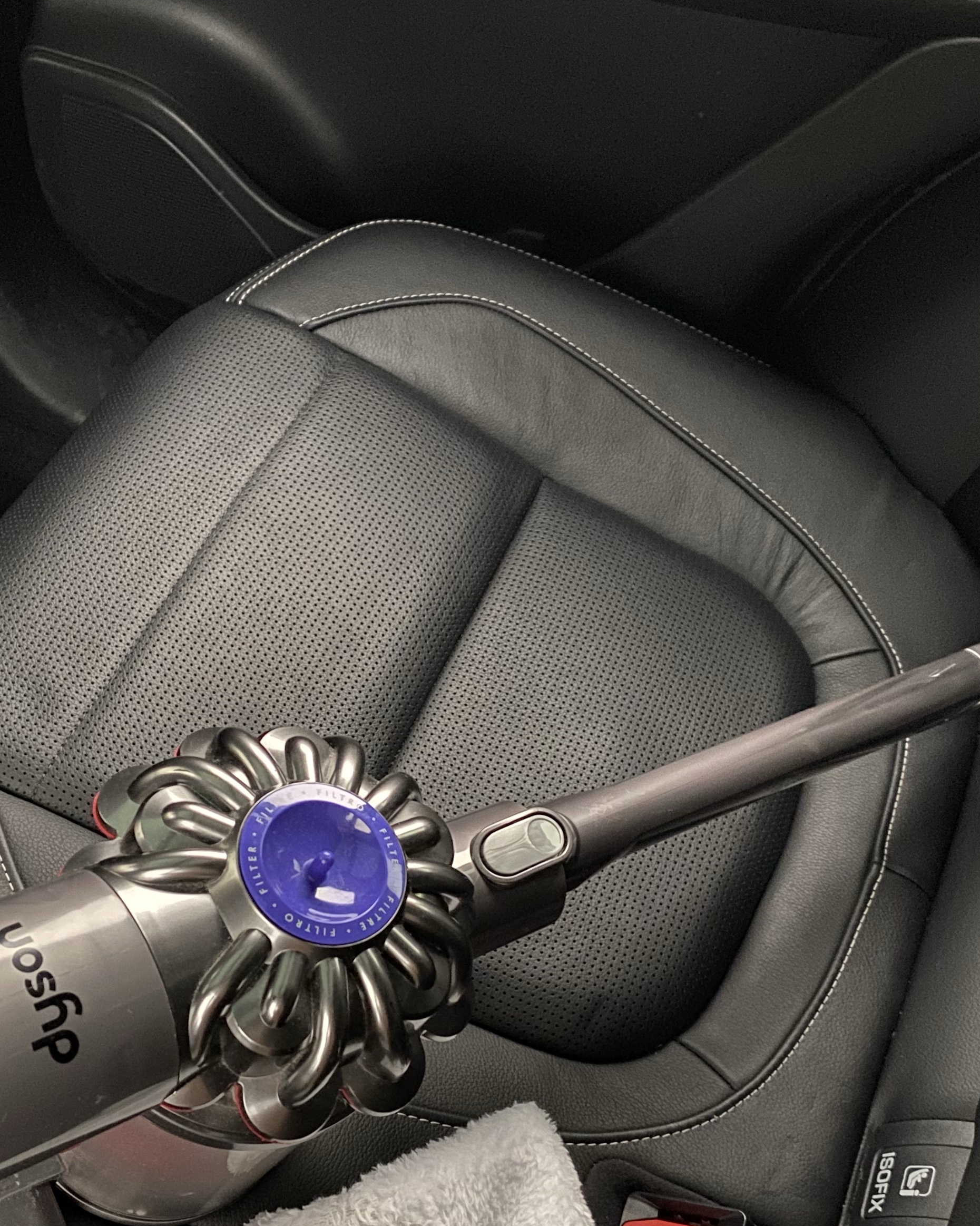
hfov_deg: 34.0
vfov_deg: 41.8
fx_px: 1596
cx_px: 400
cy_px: 743
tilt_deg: -53.0
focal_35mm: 44
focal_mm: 4.25
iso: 500
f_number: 1.8
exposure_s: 1/11
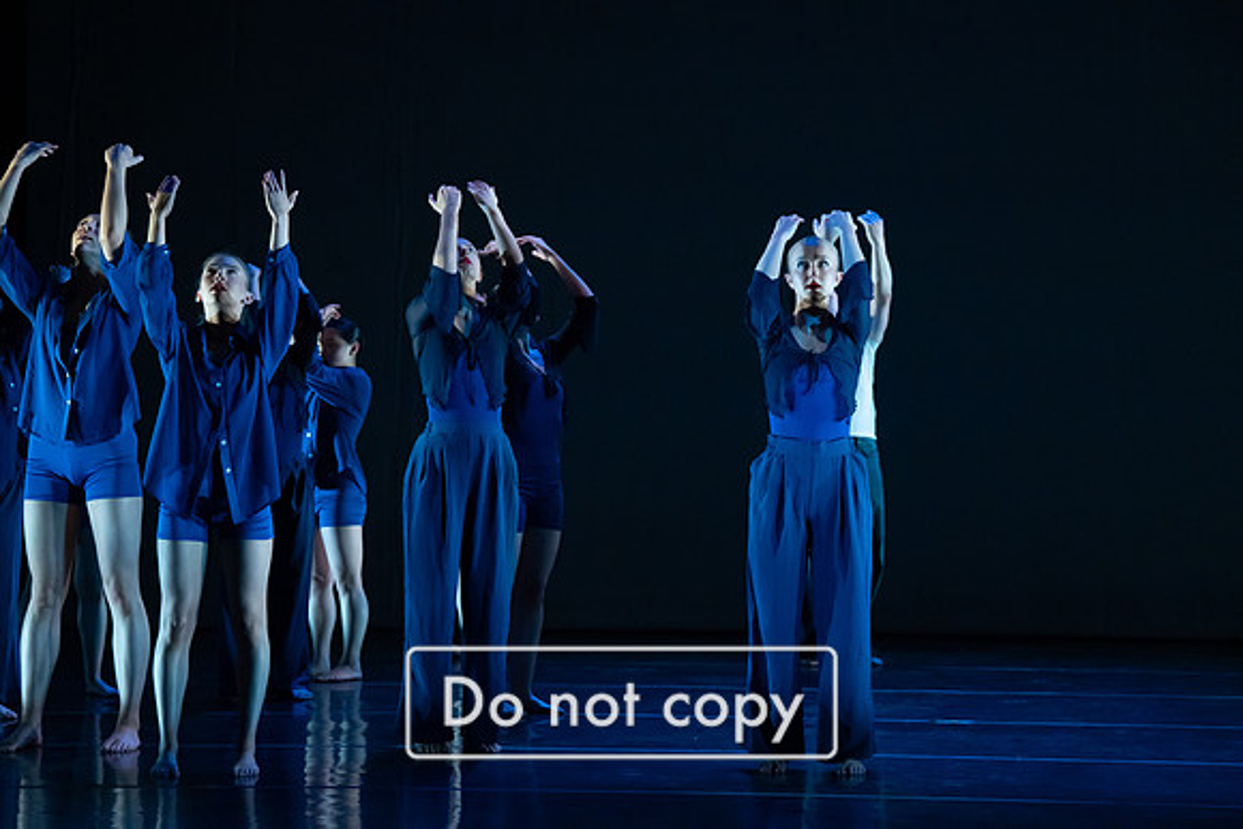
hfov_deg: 18.3
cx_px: 622
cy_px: 414
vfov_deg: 12.2
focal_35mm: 112
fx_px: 3868
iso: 4000
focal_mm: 112
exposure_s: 1/250
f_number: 4.5
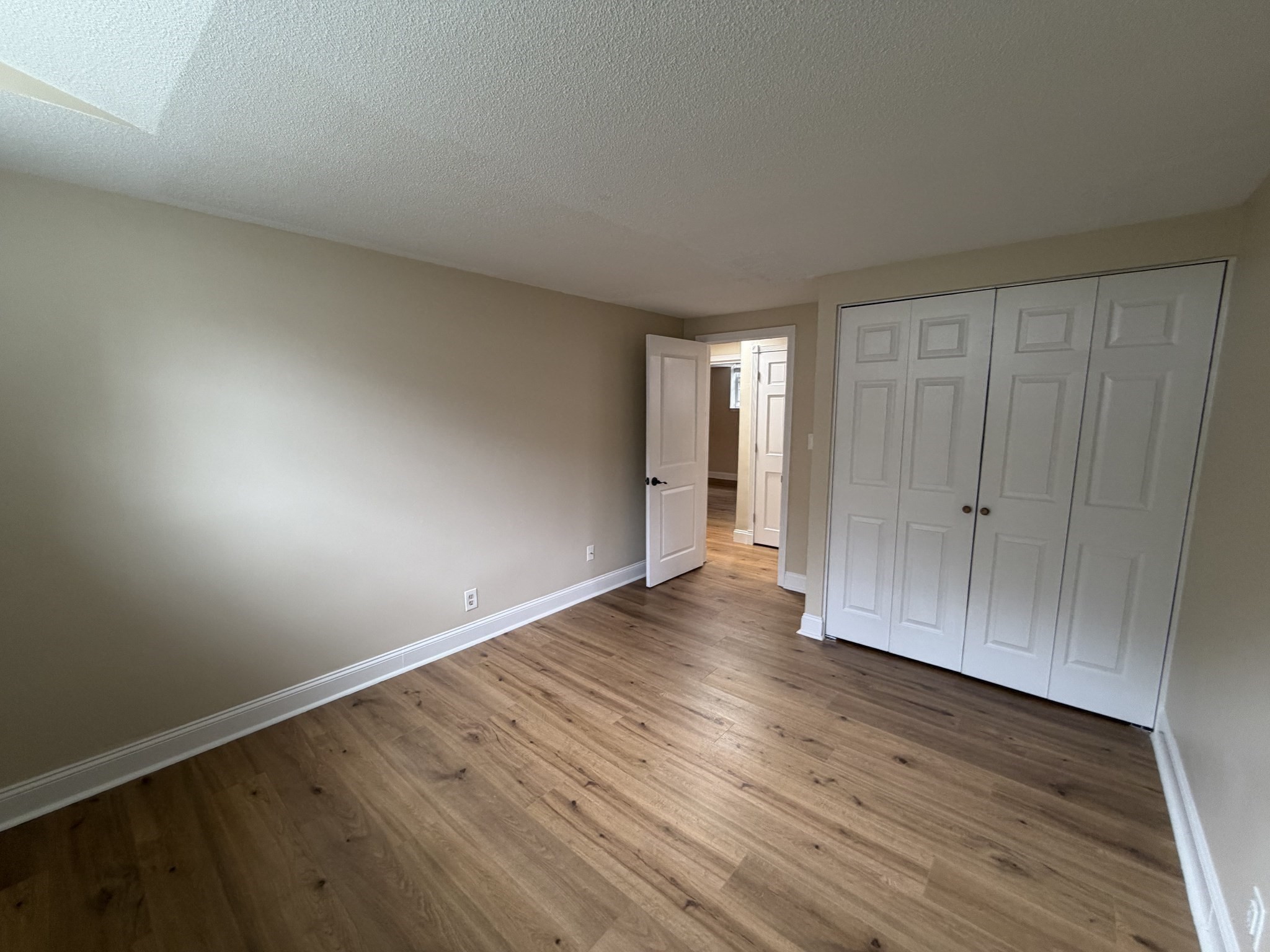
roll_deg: +0.2
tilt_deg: -7.3
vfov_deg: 85.7
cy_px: 476
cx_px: 635
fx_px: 514
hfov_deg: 102.1
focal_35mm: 14
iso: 250
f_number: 2.2
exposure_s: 1/60
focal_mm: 2.22
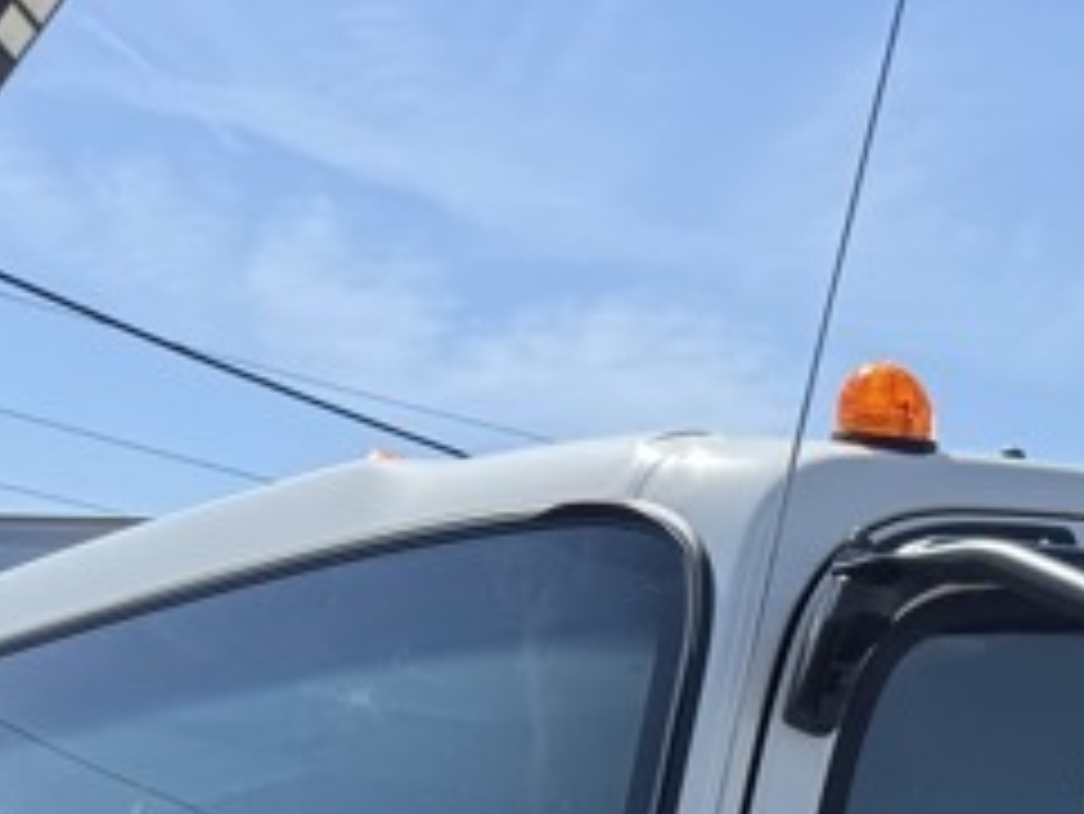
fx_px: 3196
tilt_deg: -8.9
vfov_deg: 12.6
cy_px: 1686
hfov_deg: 17.5
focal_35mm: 102
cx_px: 1561
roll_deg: -0.2
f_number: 1.78
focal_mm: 6.76
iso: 80
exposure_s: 1/3247
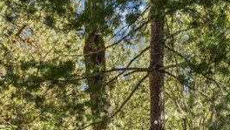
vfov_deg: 14.9
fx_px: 431
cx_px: 138
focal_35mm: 71
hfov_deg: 29.8
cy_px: 234
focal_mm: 17.4
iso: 100
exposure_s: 1/3.33
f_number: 22
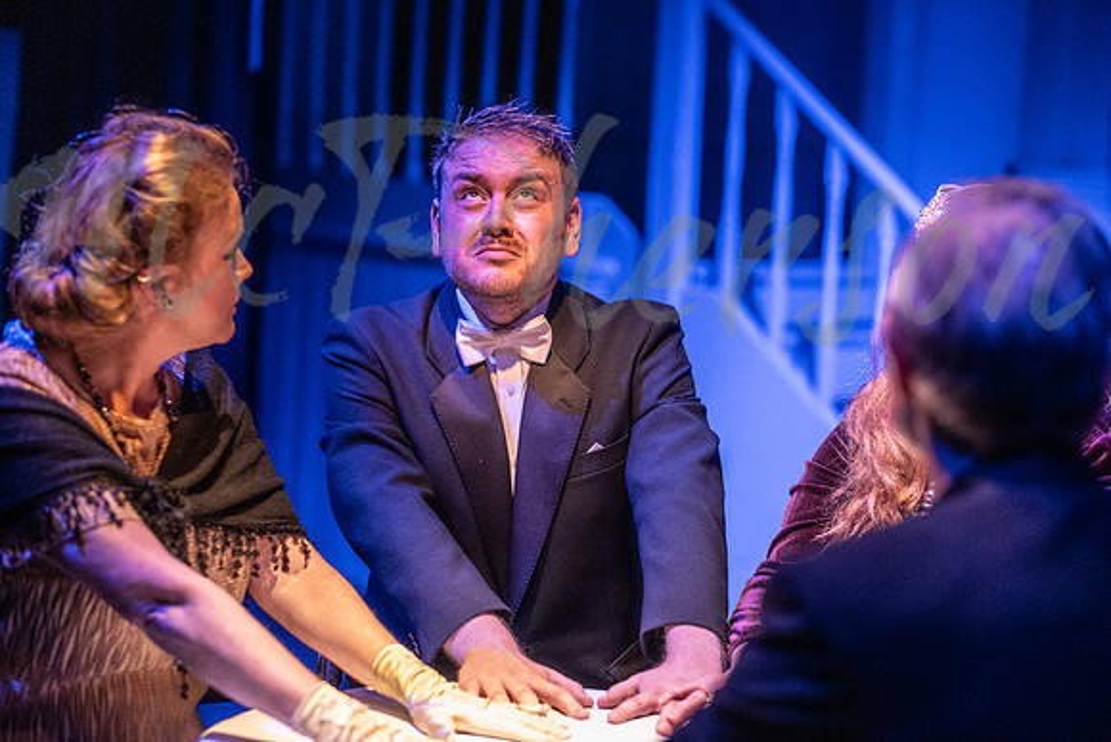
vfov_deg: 16.3
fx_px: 2593
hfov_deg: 24.2
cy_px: 371
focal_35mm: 84
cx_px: 556
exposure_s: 1/250
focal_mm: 56
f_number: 1.6
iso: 2000
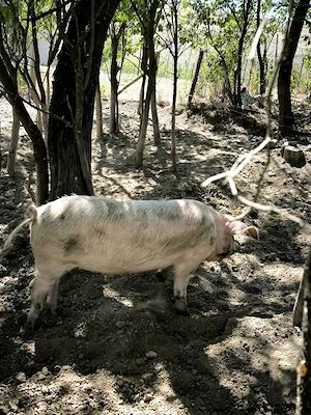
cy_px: 208
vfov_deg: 52.6
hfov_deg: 40.7
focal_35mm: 35
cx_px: 156
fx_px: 419
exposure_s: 1/263
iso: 50
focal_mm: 6.92
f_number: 1.9
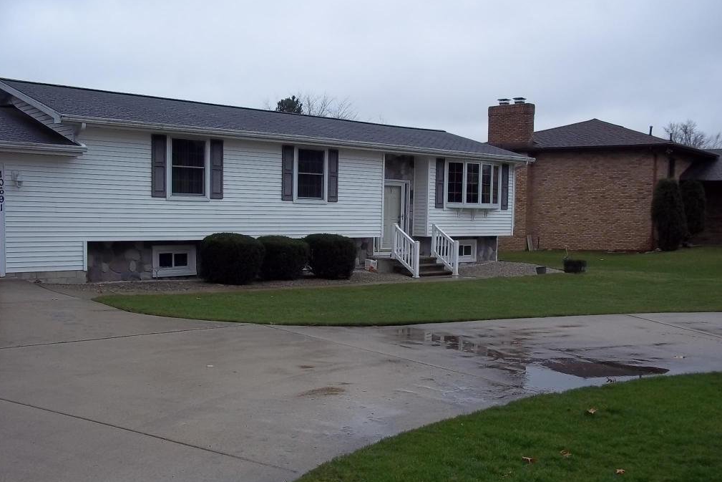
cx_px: 361
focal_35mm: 38
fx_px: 762
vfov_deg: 35.0
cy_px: 261
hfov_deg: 50.7
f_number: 3.1
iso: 80
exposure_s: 1/320
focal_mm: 6.5
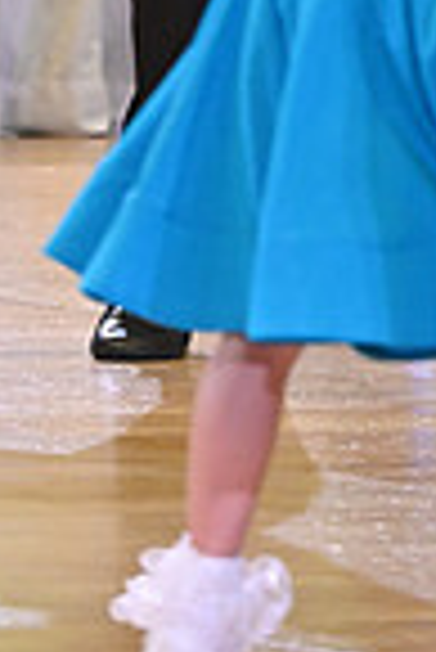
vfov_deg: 2.6
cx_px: -227
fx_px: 14461
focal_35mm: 798
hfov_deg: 1.7
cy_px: -621
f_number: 6.3
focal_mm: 200
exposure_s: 1/400
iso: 4000
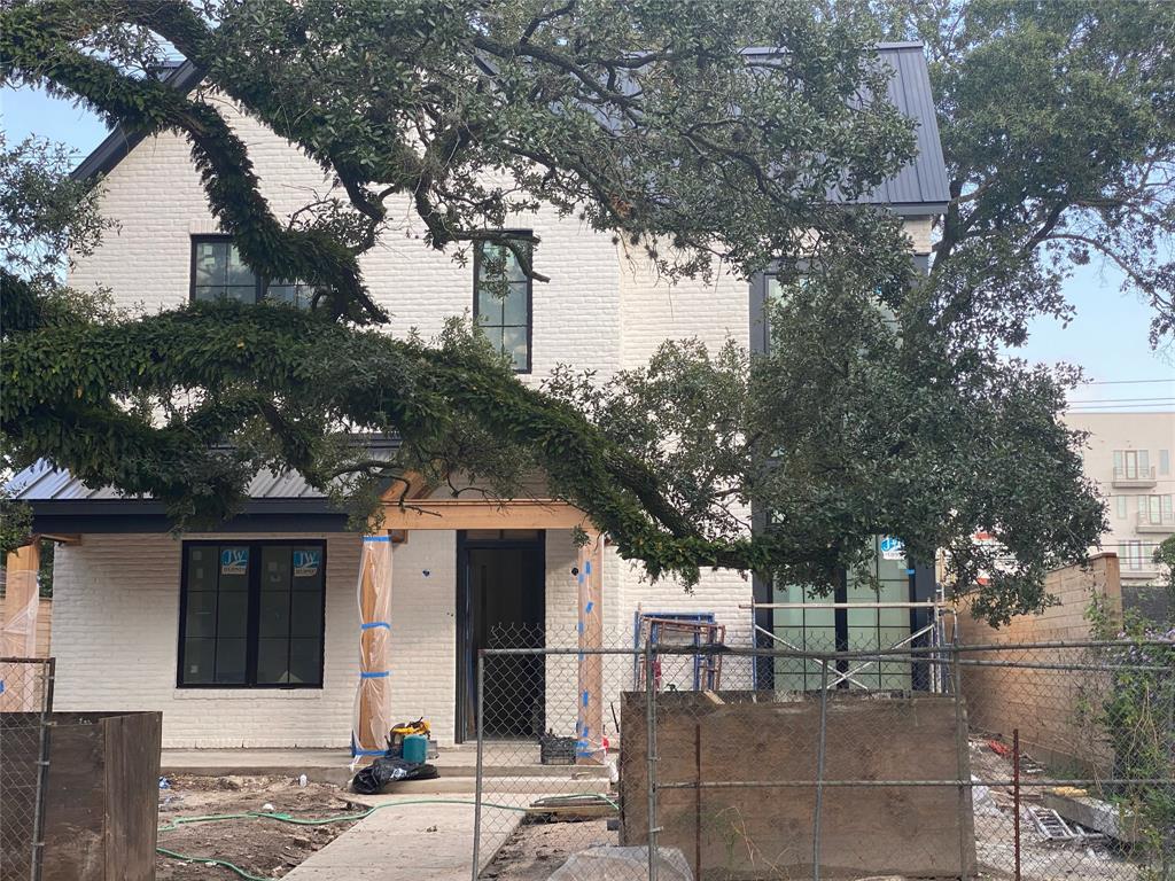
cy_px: 440
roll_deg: -0.3
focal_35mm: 52
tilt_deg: +8.3
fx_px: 1765
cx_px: 588
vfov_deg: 28.0
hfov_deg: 36.8
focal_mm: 6
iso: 20
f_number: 2
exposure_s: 1/233
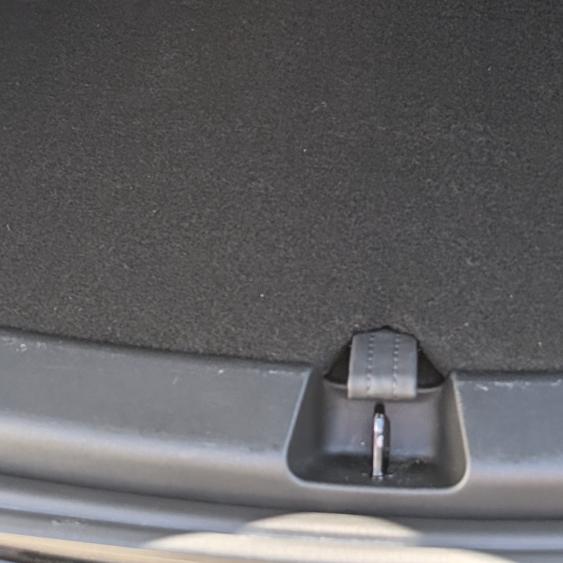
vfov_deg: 19.7
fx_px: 1362
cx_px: 366
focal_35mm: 74
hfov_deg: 23.3
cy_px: -325
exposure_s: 1/141
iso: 13
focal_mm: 6.9
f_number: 1.68
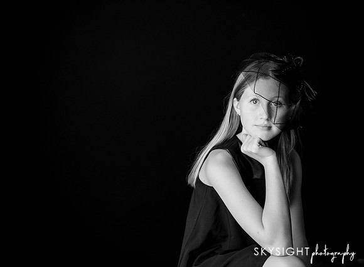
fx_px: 467
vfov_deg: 31.9
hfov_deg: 42.5
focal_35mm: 45
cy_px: 134
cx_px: 200
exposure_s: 1/500
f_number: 3.5
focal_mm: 42
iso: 2000
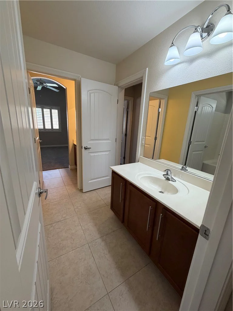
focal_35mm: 14
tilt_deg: -13.9
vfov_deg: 102.1
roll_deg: -2.6
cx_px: 116
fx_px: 126
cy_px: 156
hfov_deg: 85.7
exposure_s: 1/120
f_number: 2.2
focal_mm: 2.22
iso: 250
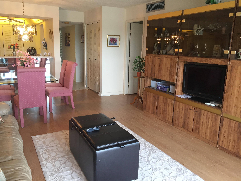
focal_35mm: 29
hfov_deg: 61.7
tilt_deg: -12.0
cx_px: 120
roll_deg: -2.8
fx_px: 202
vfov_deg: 48.2
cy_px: 90
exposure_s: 1/30
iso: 64
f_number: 2.2
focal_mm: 4.15
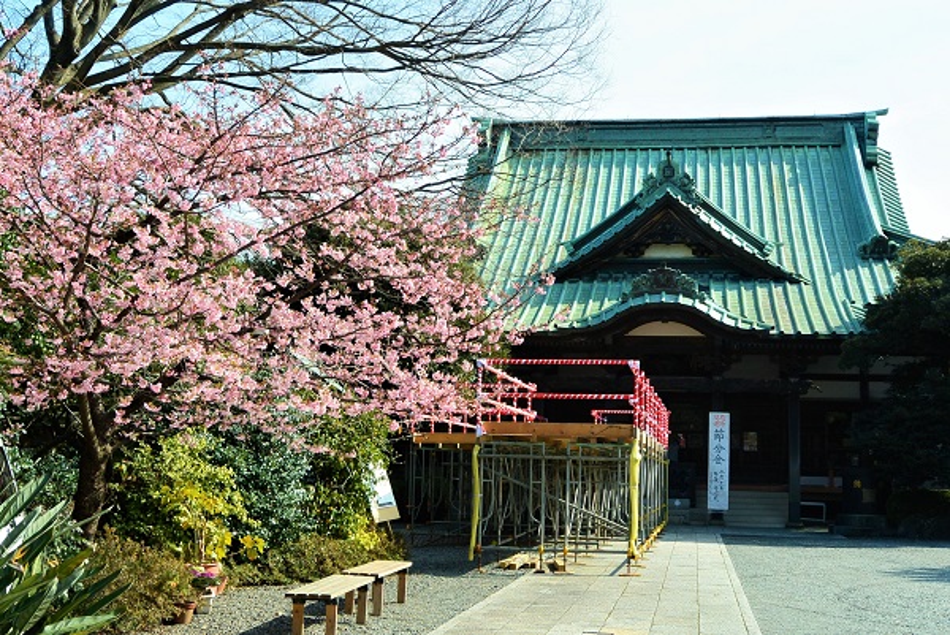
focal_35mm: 47
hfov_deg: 41.9
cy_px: 318
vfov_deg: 28.7
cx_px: 475
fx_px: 1241
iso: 100
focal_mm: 17.5
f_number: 4.5
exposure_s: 1/200
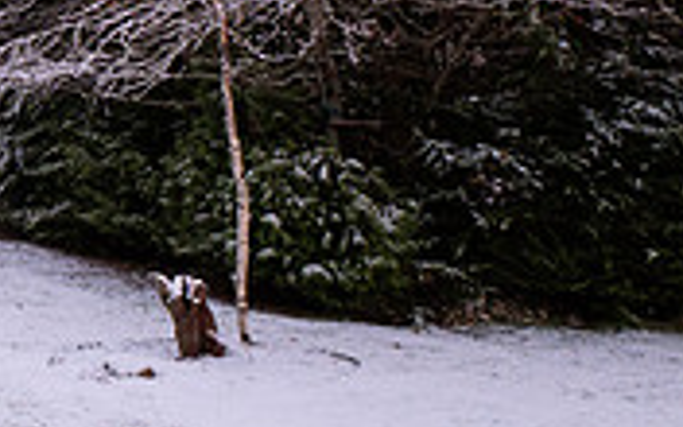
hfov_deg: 25.1
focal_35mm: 56
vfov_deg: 20.4
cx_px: -400
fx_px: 1042
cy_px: -182
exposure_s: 1/2
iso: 200
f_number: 7.1
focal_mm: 8
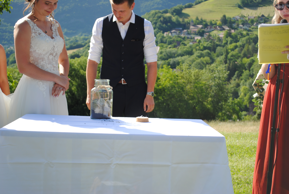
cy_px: 97
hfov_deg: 31.9
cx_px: 144
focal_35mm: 63
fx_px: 506
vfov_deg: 21.6
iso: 100
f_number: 8
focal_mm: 42
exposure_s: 1/250
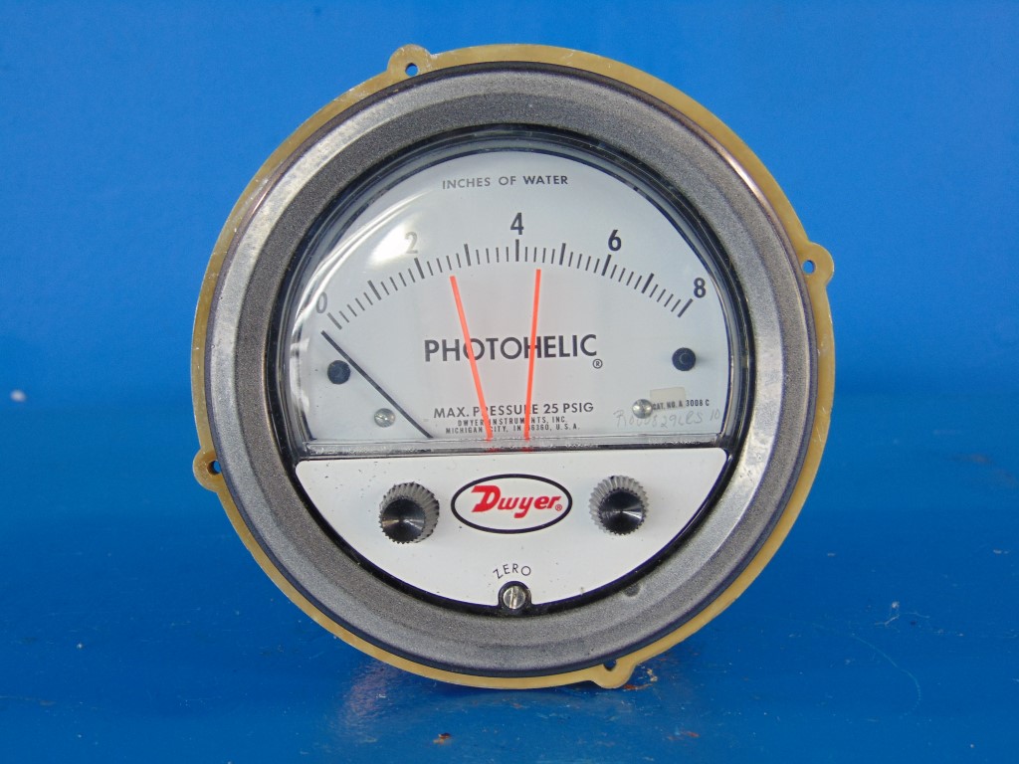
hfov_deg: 32.2
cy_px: 382
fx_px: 1766
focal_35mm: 60
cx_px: 510
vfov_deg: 24.4
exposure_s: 1/30
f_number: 3.6
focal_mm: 10.8
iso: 80
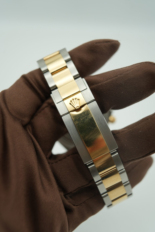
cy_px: 116
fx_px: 226
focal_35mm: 35
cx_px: 78
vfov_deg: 54.4
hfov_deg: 37.9
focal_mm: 35
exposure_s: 1/250
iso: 400
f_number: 5
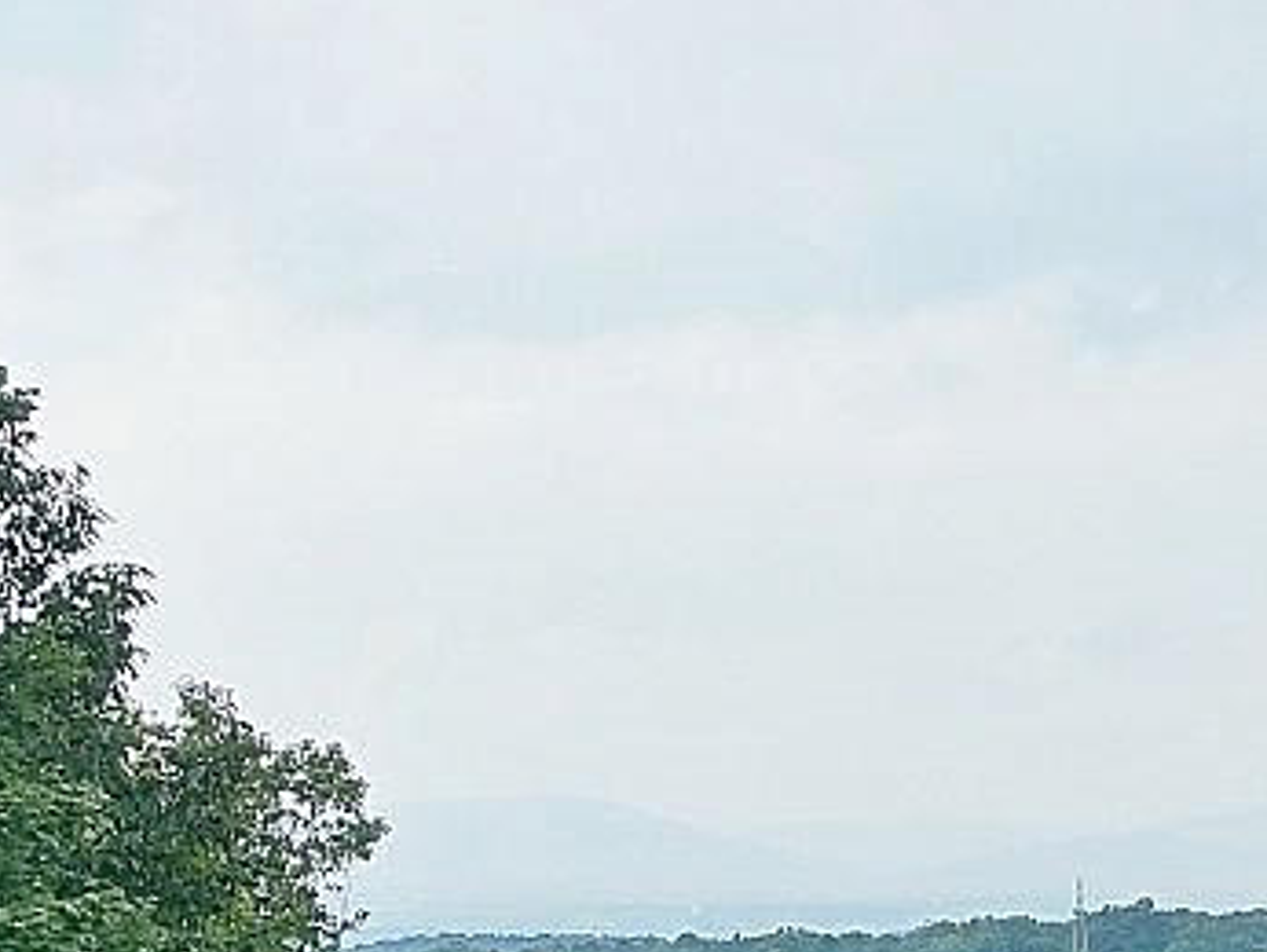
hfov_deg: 25.7
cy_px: 718
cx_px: 912
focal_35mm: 75
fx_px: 2747
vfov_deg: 19.5
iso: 400
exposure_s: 1/320
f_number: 5.6
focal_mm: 10
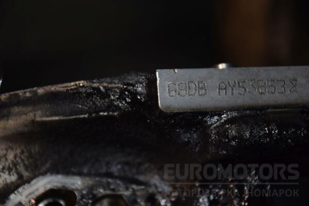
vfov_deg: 10.8
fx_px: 1094
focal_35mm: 128
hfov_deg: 16.1
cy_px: 103
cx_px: 154
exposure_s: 1/60
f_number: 5.6
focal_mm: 85
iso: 800
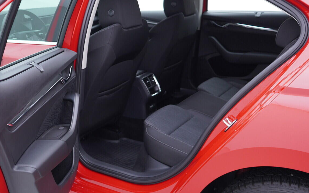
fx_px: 387
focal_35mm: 46
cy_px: 85
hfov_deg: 43.2
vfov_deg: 28.0
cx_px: 118
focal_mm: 24
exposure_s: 1/40
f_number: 2.8
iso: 200
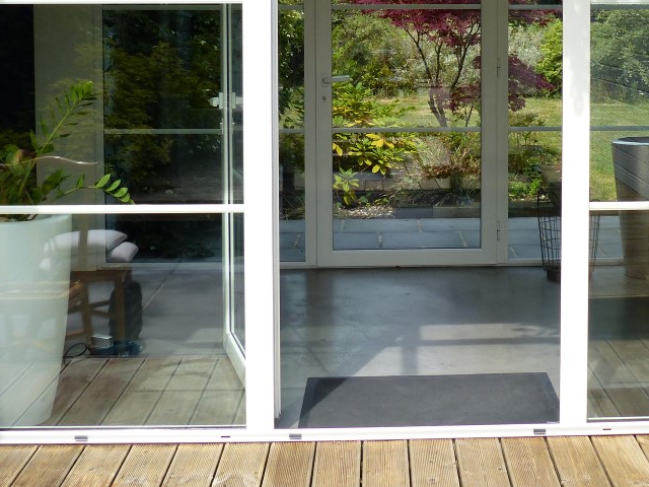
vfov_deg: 23.8
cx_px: 434
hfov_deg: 31.9
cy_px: 63
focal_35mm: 60
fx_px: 1125
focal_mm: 5.6
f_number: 4
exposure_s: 1/400
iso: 100
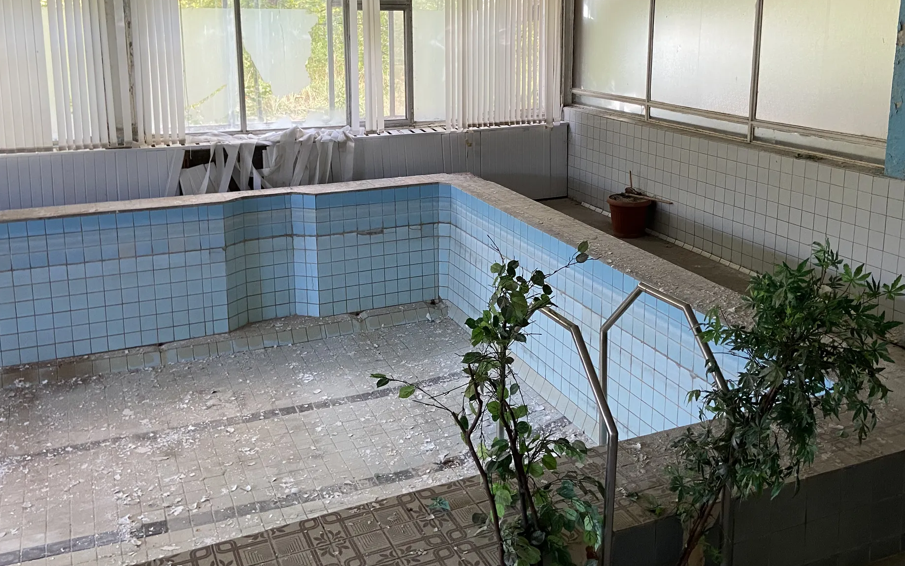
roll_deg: -0.7
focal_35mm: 36
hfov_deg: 53.9
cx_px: 493
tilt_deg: -12.7
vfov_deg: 35.0
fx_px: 888
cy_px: 188
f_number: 1.8
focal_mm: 4.25
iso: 125
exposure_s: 1/60
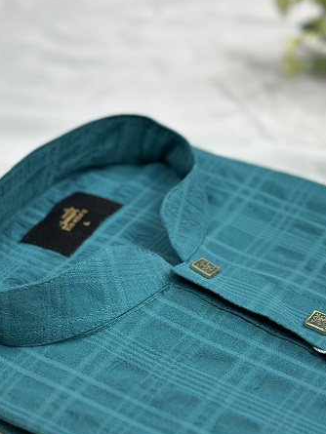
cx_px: 184
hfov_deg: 21.3
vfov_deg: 28.0
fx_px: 866
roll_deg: -3.2
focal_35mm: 69
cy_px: 276
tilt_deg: -39.5
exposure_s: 1/180
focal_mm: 6.86
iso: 80
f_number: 1.78
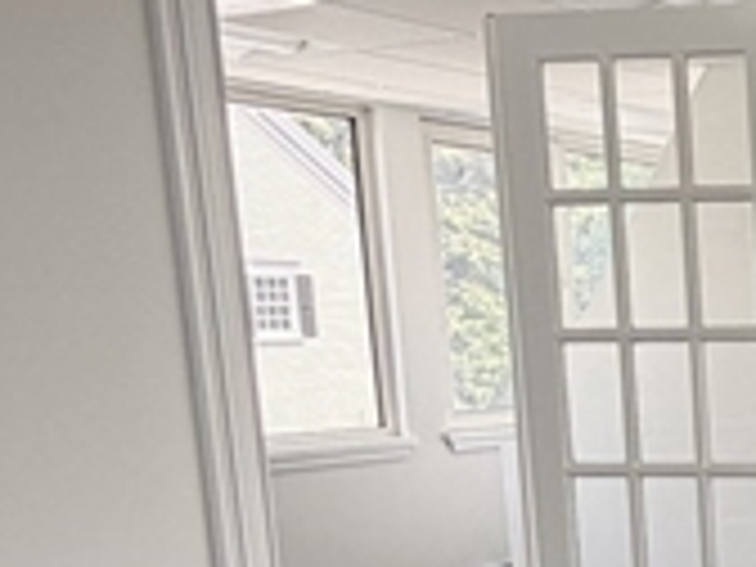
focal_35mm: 64
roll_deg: +0.5
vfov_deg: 22.2
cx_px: 1130
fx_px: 1398
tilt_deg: -9.2
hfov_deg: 24.0
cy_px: 554
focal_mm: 2.22
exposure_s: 1/160
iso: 64
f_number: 2.2
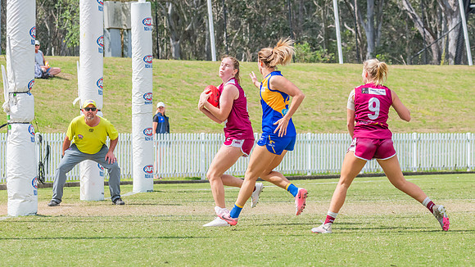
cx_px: 200
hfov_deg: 9.8
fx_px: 2770
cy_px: 121
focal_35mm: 220
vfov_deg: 5.5
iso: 800
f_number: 10
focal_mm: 170
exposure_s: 1/1250
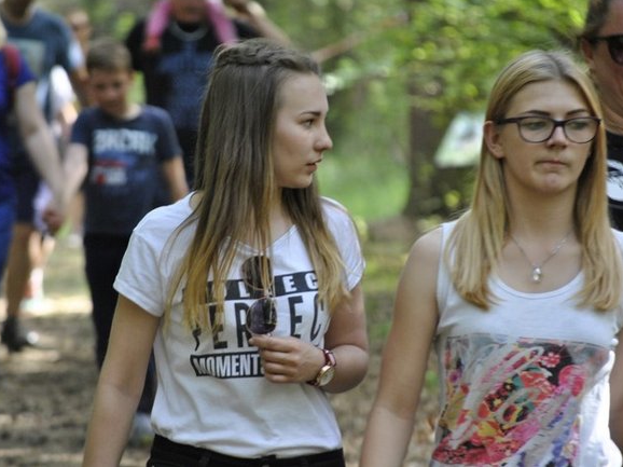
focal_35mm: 325
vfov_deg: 4.6
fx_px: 5847
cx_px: 306
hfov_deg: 6.1
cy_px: 233
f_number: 5.6
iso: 800
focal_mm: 200
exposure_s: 1/125
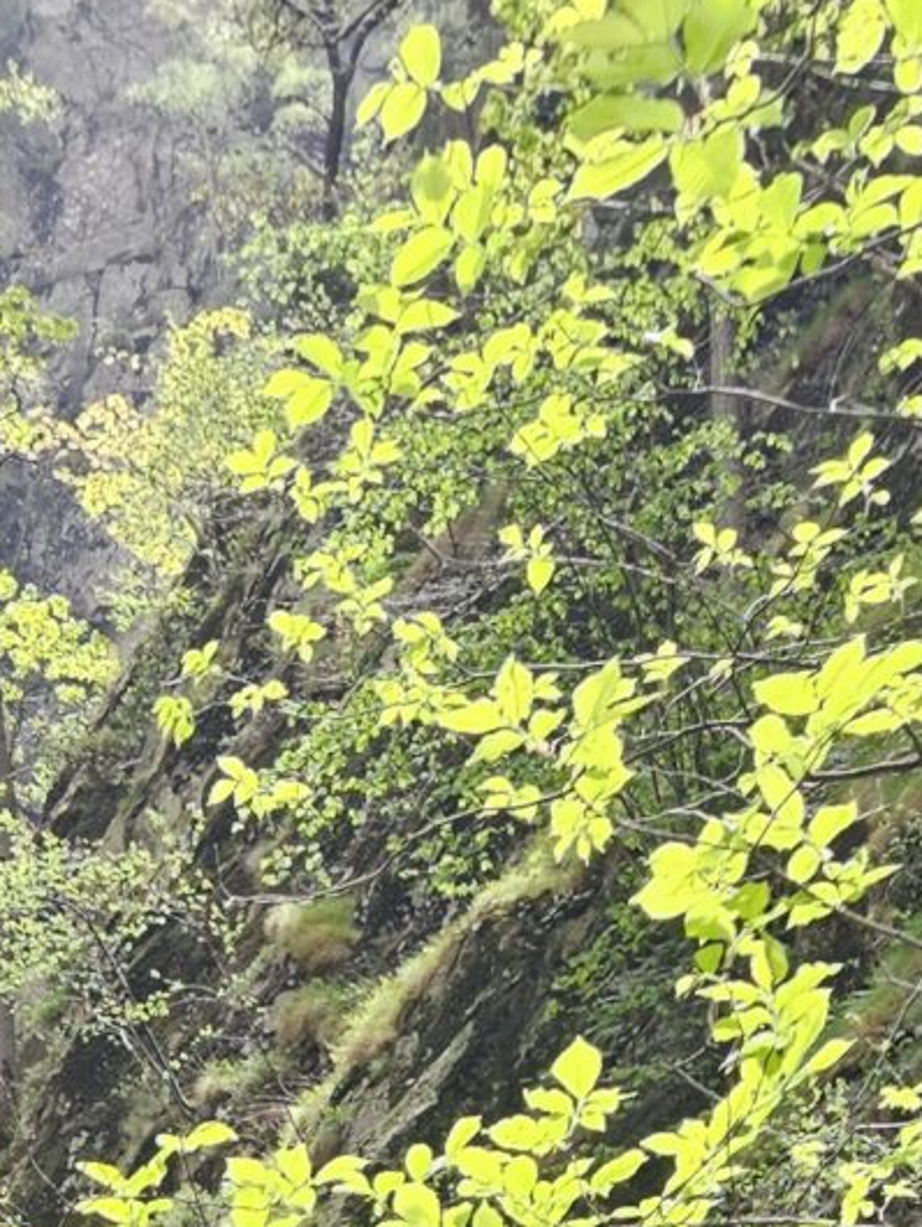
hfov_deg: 13.1
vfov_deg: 13.6
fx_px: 3939
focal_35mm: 111
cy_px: 2801
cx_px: -35
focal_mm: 6.3
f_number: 1.7
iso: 12
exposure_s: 1/100
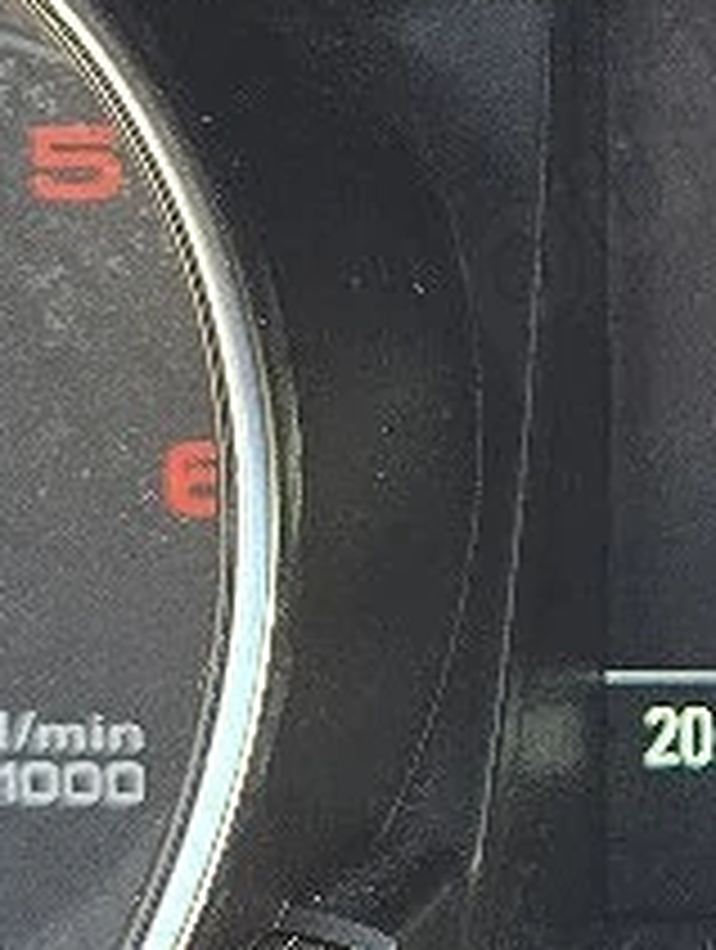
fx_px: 3987
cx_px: 1220
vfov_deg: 13.5
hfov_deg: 9.8
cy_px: 160
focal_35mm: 145
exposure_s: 1/101
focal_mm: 6.3
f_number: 1.7
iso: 250
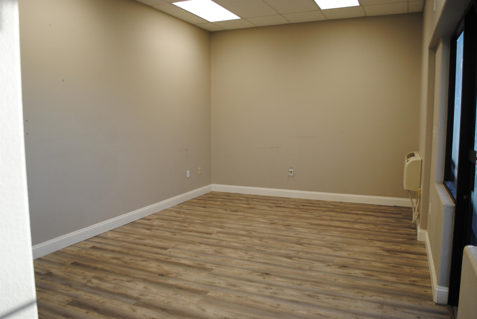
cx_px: 238
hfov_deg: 67.3
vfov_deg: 48.0
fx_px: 358
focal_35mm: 27
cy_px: 160
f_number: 3.5
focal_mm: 18
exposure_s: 1/30
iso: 220
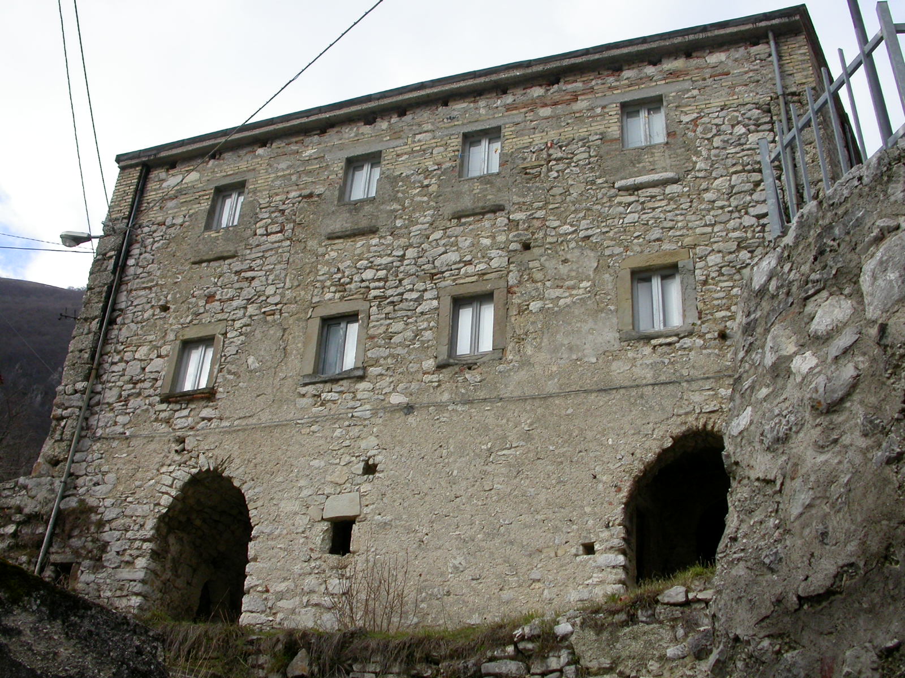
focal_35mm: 38
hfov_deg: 49.0
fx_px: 993
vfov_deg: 37.7
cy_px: 339
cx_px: 452
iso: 100
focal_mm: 7.85
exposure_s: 1/279
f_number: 6
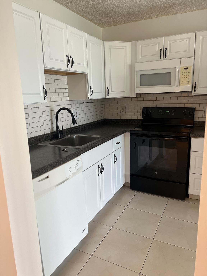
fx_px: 207
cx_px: 104
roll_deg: +2.4
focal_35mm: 26
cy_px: 138
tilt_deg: -12.2
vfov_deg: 67.3
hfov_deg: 53.1
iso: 125
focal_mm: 5.7
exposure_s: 1/120
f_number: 1.5
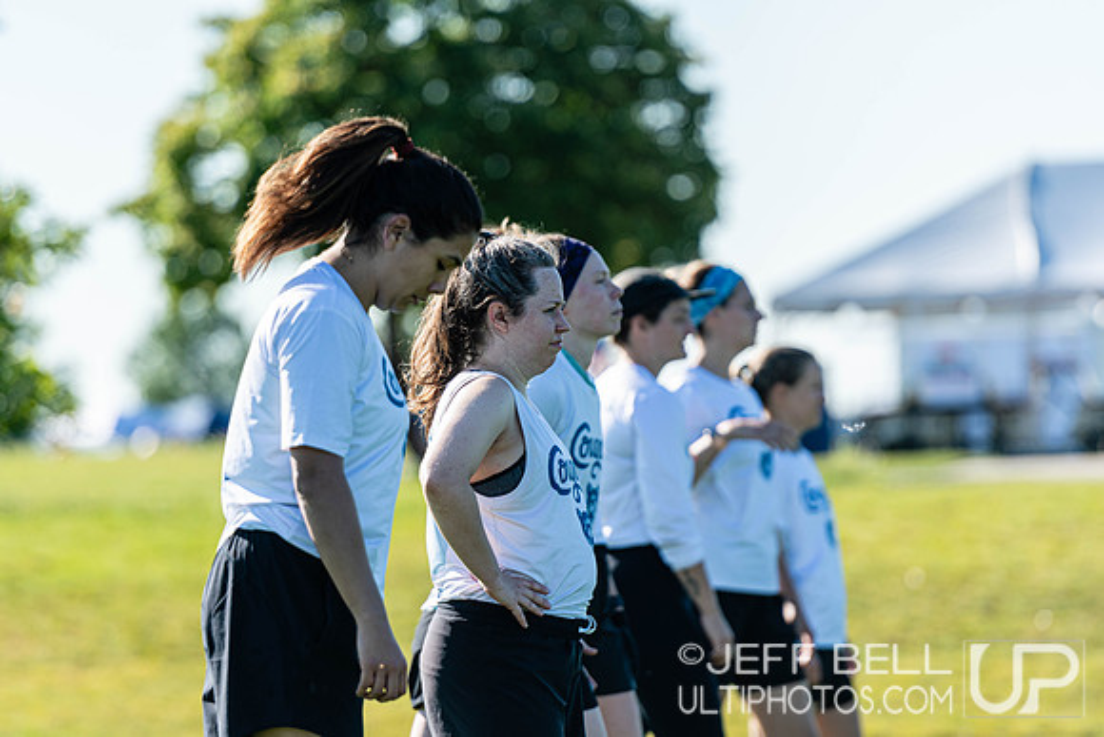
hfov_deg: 6.9
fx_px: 9202
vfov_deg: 4.6
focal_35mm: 300
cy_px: 368
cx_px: 552
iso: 100
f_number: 3.2
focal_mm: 200
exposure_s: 1/1000
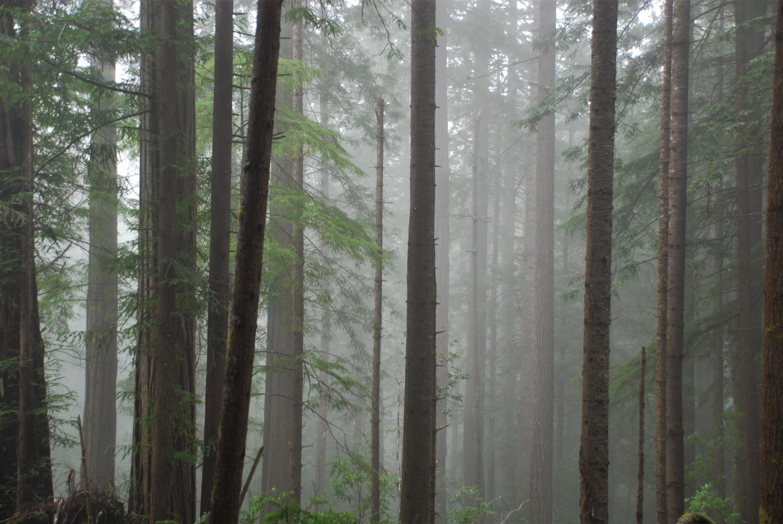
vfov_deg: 23.8
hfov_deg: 35.0
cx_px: 392
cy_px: 262
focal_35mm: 57
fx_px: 1241
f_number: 4.5
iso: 400
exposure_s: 1/30
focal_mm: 38
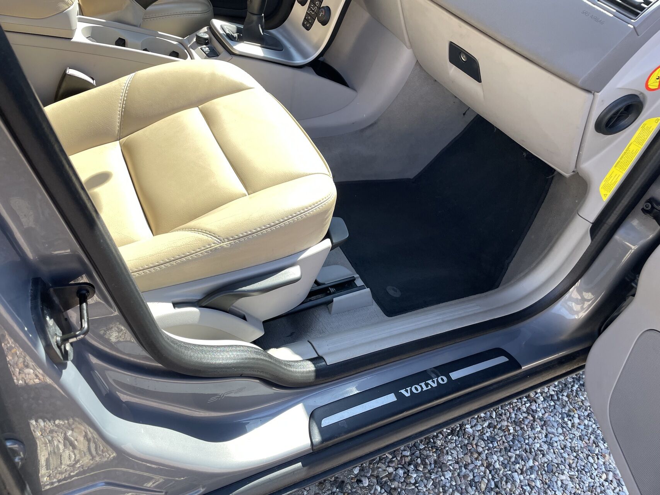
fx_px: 496
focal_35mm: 26
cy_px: 248
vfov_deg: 53.1
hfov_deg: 67.3
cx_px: 330
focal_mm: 4.2
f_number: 1.6
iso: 32
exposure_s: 1/749
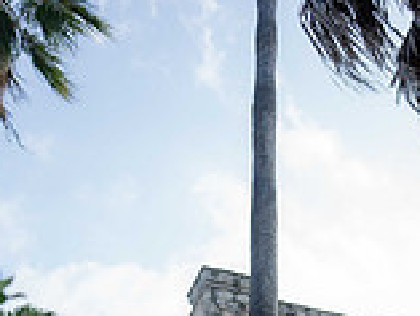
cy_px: 565
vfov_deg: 19.8
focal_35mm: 55
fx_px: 668
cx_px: 318
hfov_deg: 34.1
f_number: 2.8
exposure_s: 1/640
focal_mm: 20
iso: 125
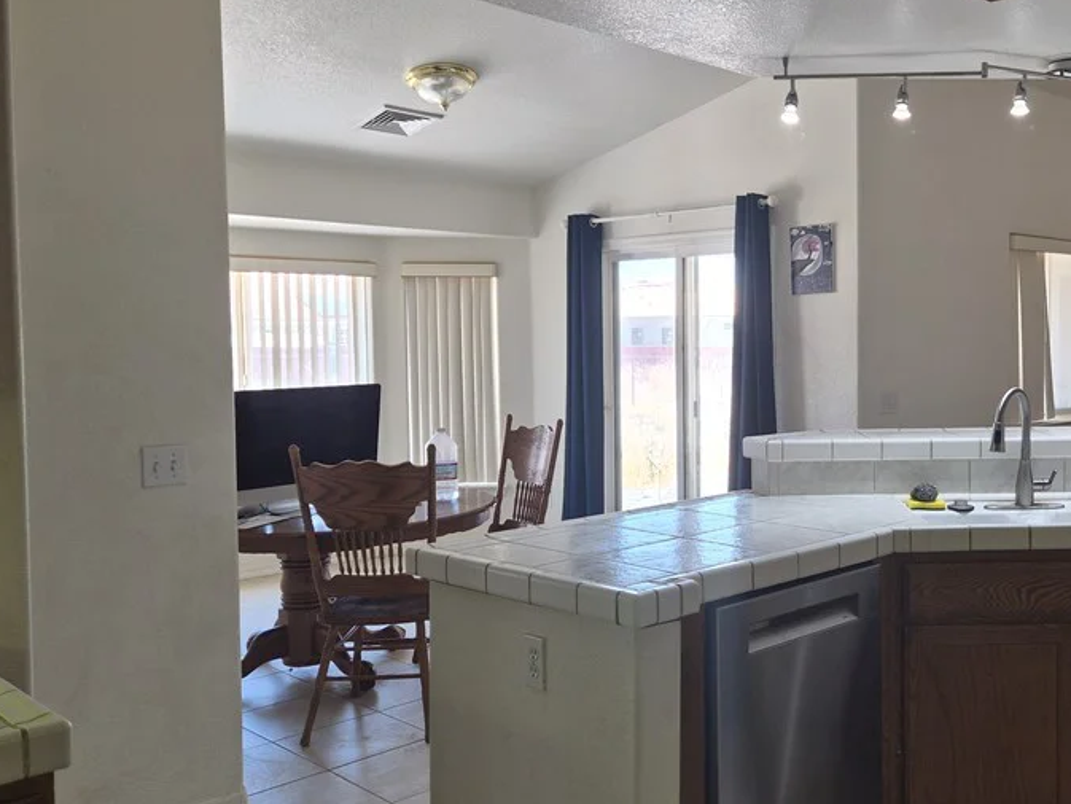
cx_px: 794
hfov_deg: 50.6
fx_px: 1083
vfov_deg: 40.7
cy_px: 398
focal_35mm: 35
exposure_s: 1/120
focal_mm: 5.4
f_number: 1.8
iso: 64
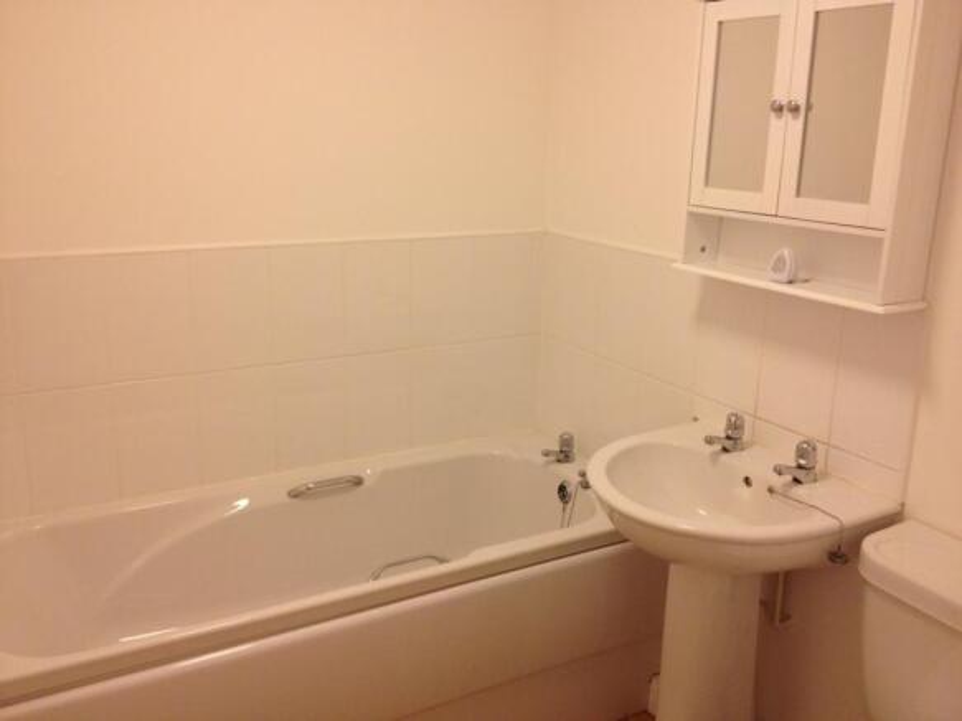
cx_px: 481
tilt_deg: -16.8
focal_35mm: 35
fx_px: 972
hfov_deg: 52.6
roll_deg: -0.5
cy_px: 360
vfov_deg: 40.7
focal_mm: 4.28
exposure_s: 1/20
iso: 125
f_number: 2.4
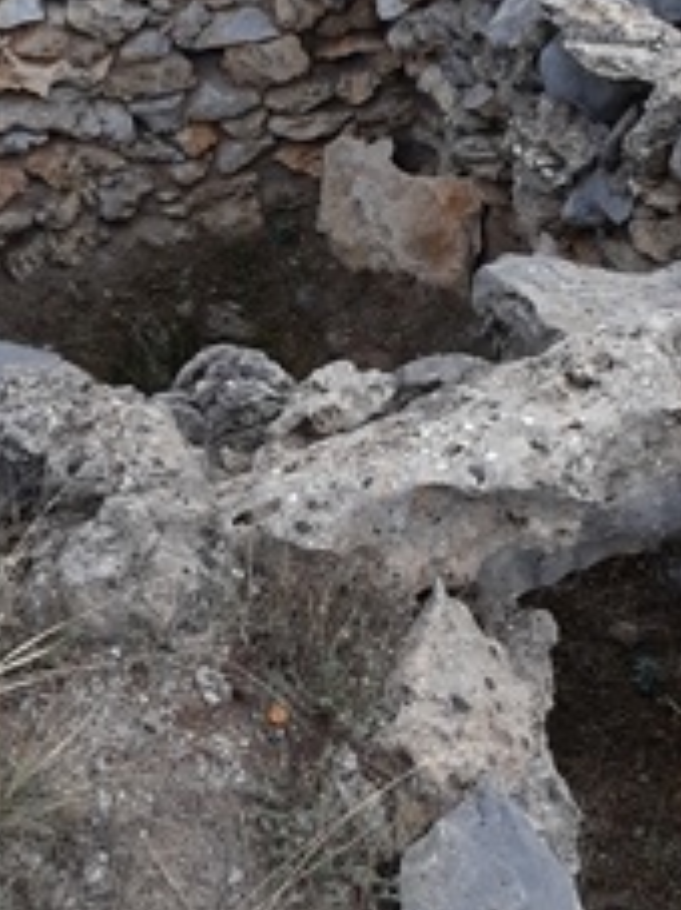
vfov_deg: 34.9
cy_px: 437
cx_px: 316
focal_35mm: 55
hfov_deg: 26.5
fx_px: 1444
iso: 40
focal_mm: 3.93
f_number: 1.7
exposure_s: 1/1256
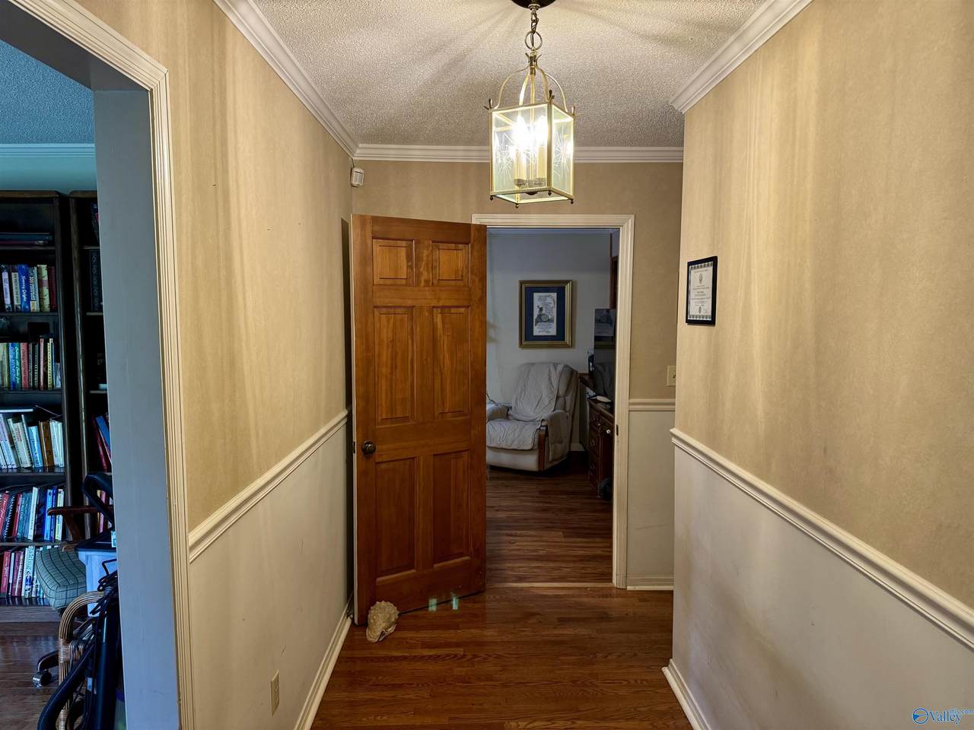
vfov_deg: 56.8
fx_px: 675
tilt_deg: -6.1
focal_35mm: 24
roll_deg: +0.3
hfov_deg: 71.6
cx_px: 487
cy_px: 365
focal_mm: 6.76
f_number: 1.78
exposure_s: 1/60
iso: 200
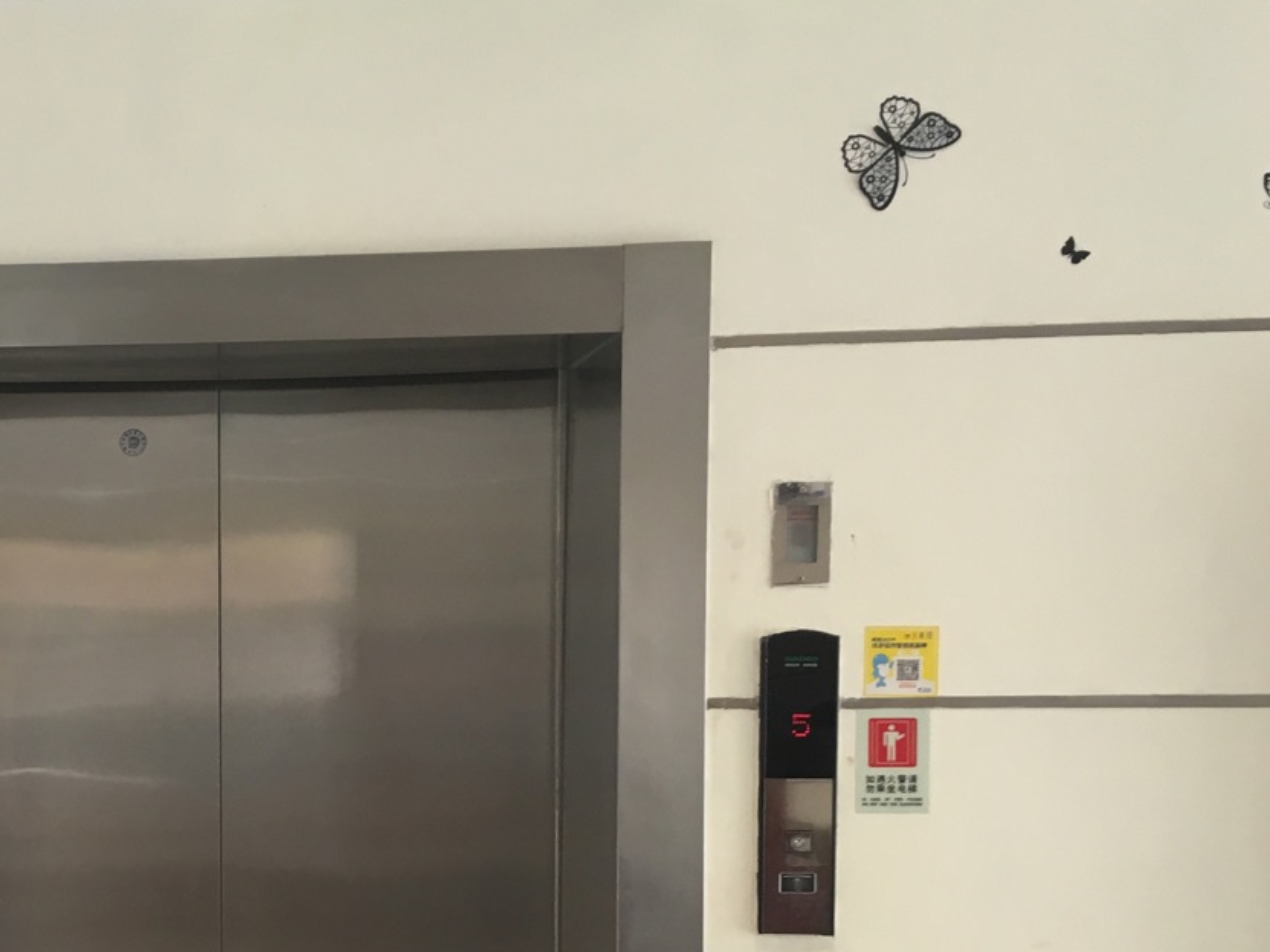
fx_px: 2128
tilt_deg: -0.7
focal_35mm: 58
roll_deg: -0.2
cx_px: 85
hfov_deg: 31.4
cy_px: 788
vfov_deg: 24.7
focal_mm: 4.15
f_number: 2.2
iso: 64
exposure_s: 1/33
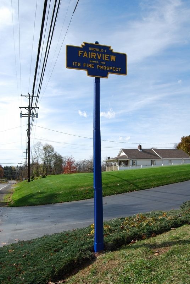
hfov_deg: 43.7
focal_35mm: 30
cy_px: 142
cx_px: 95
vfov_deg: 61.9
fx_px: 237
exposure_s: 1/250
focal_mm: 20
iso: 100
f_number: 8
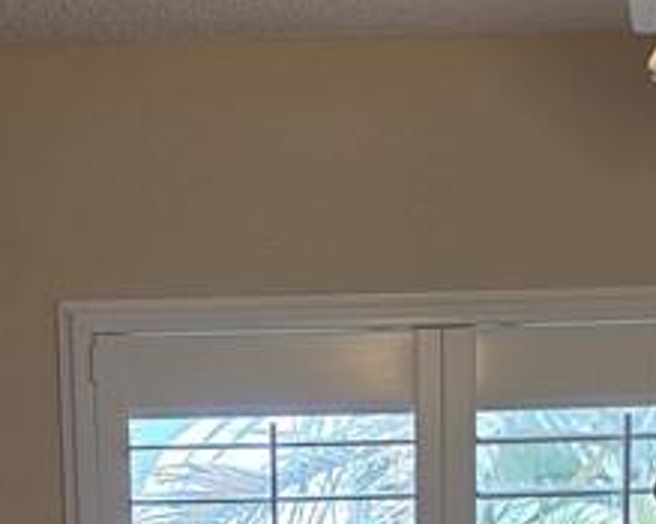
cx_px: 237
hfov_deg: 18.3
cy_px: 1024
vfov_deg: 12.9
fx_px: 2038
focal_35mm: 105
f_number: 1.7
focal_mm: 6.3
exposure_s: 1/120
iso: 32
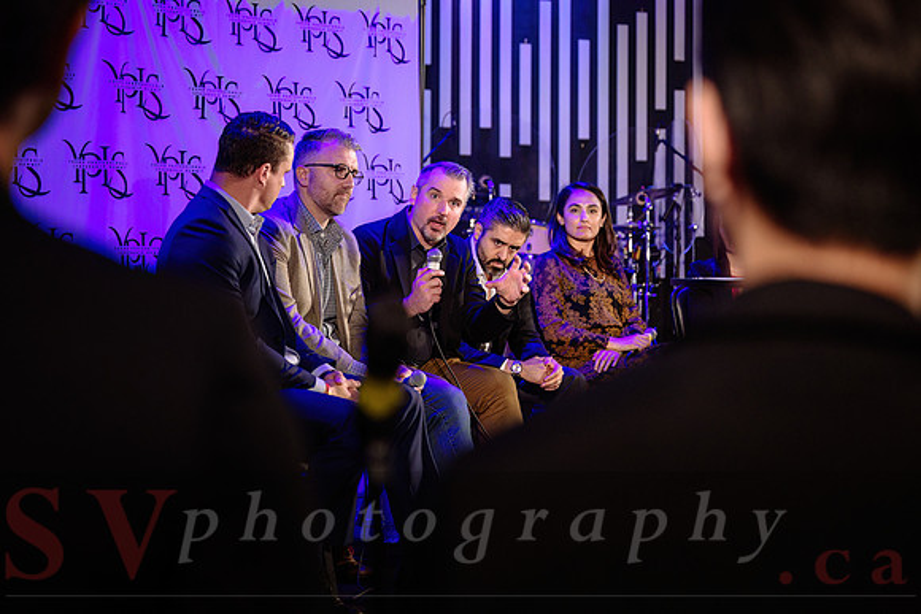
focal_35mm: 80
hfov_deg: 25.4
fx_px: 2045
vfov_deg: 17.1
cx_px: 460
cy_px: 263
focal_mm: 70
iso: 1600
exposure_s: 1/250
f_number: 2.8
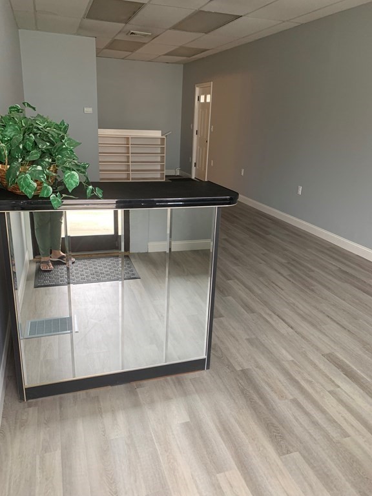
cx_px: 186
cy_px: 248
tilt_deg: -17.6
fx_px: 373
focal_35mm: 26
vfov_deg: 67.3
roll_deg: -2.4
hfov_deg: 53.1
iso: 100
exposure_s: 1/91
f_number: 1.8
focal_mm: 4.25
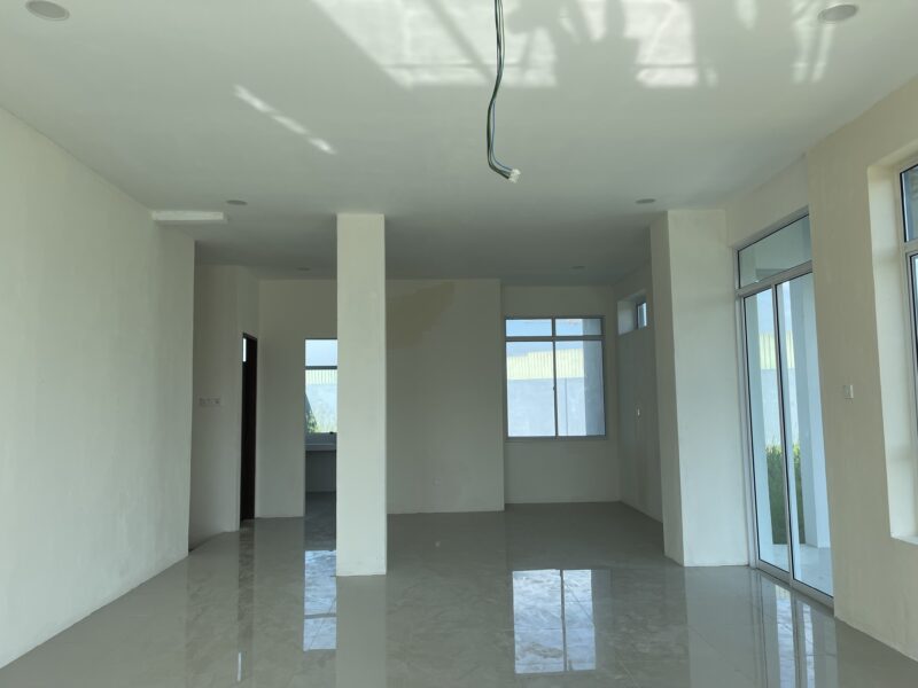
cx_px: 459
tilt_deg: +5.6
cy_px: 344
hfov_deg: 69.4
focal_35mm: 25
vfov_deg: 54.9
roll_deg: +0.8
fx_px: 663
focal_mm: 5.1
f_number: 1.6
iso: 32
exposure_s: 1/867
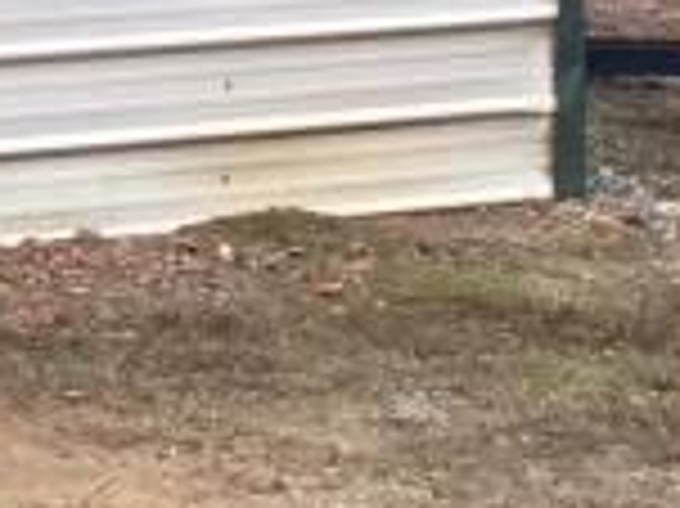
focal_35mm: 210
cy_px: -400
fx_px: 4122
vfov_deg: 6.9
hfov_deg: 8.5
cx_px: -991
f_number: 2.4
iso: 25
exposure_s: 1/235
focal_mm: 3.3
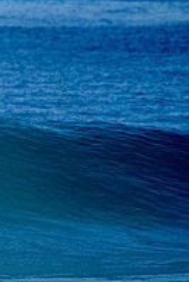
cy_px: 165
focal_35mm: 1436
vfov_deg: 1.4
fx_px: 11288
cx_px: -186
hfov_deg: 1.0
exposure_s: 1/1600
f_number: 5.6
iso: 140
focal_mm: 500
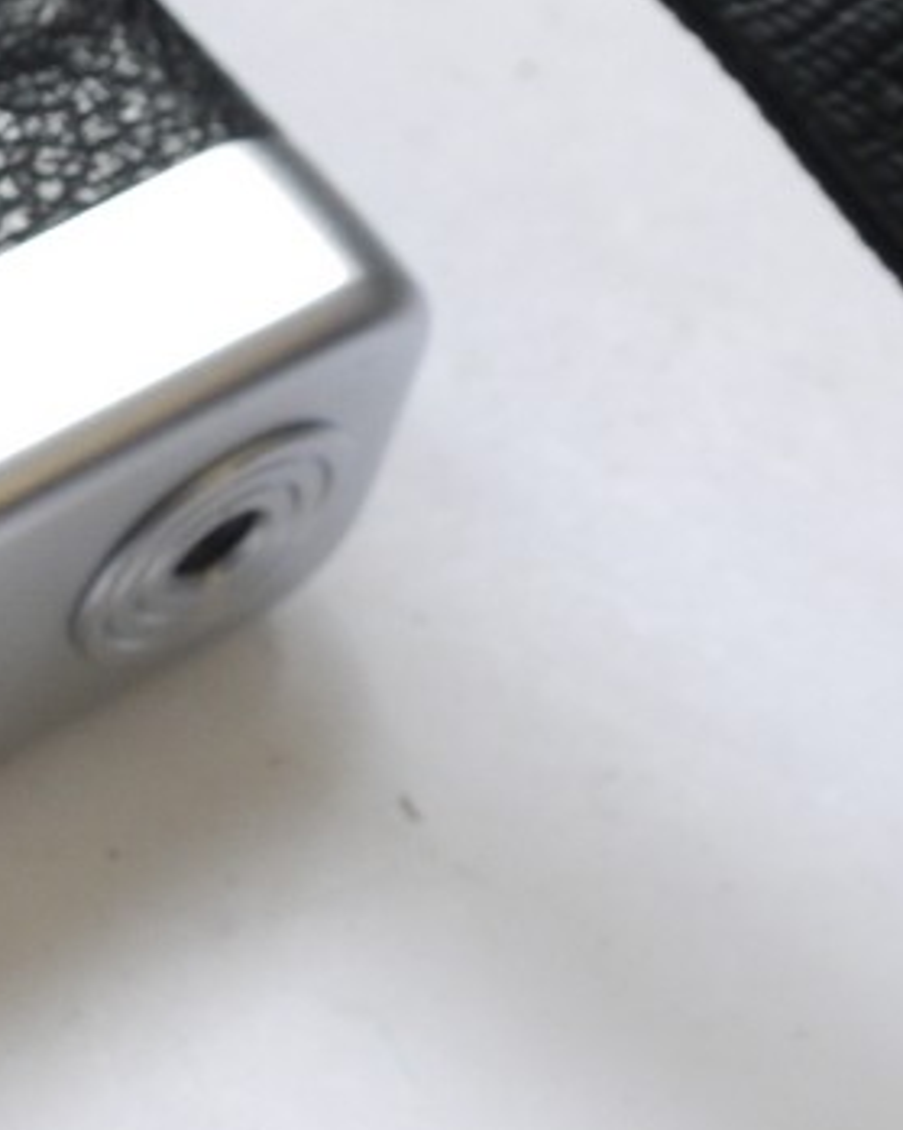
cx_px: -977
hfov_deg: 8.6
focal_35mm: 168
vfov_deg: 11.5
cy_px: 460
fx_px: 5615
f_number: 10
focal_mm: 25
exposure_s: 1/20
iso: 400
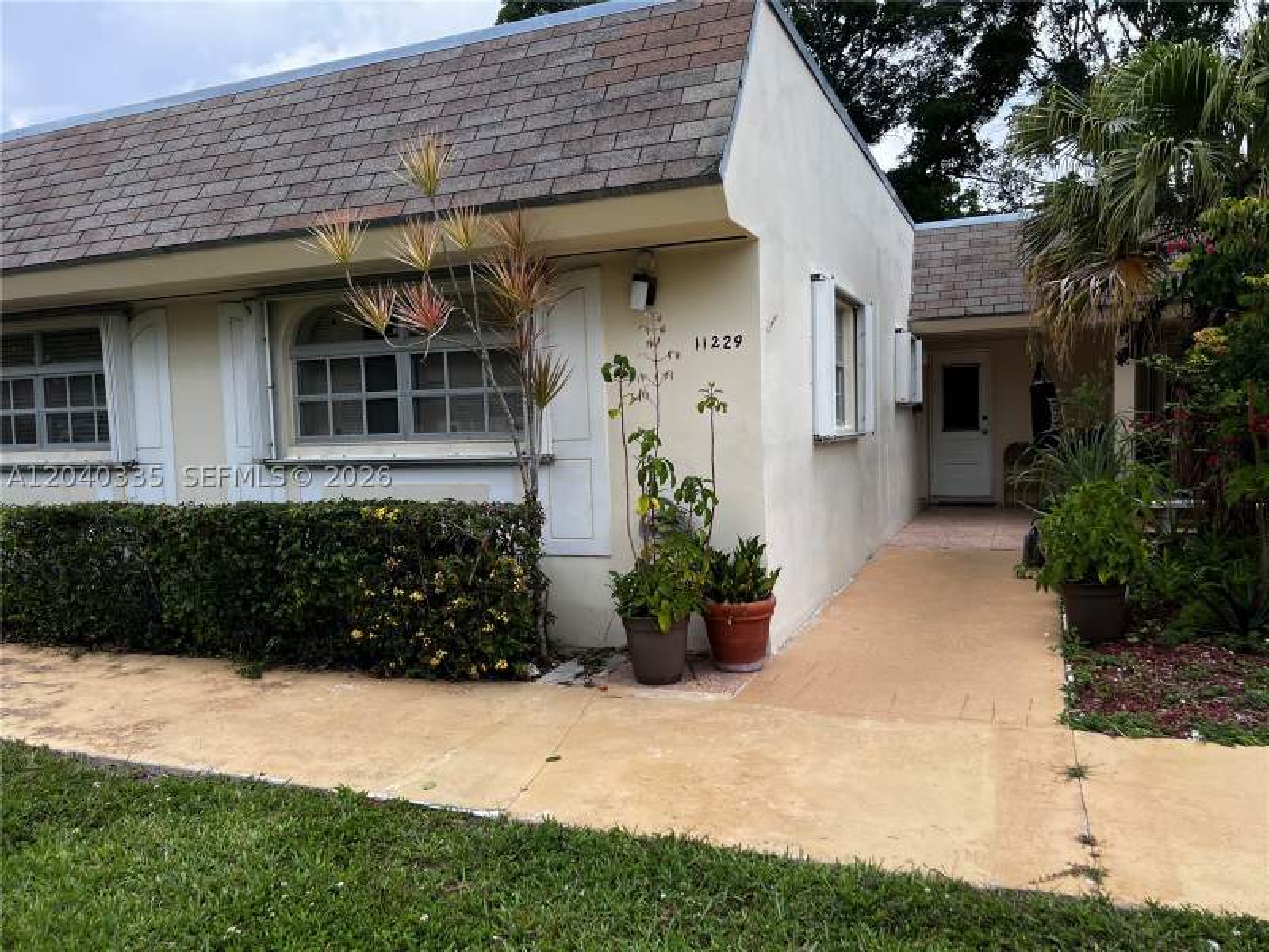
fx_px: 953
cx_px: 634
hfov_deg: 67.3
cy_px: 476
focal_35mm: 26
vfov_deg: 53.1
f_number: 1.5
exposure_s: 1/2632
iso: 50
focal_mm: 5.7
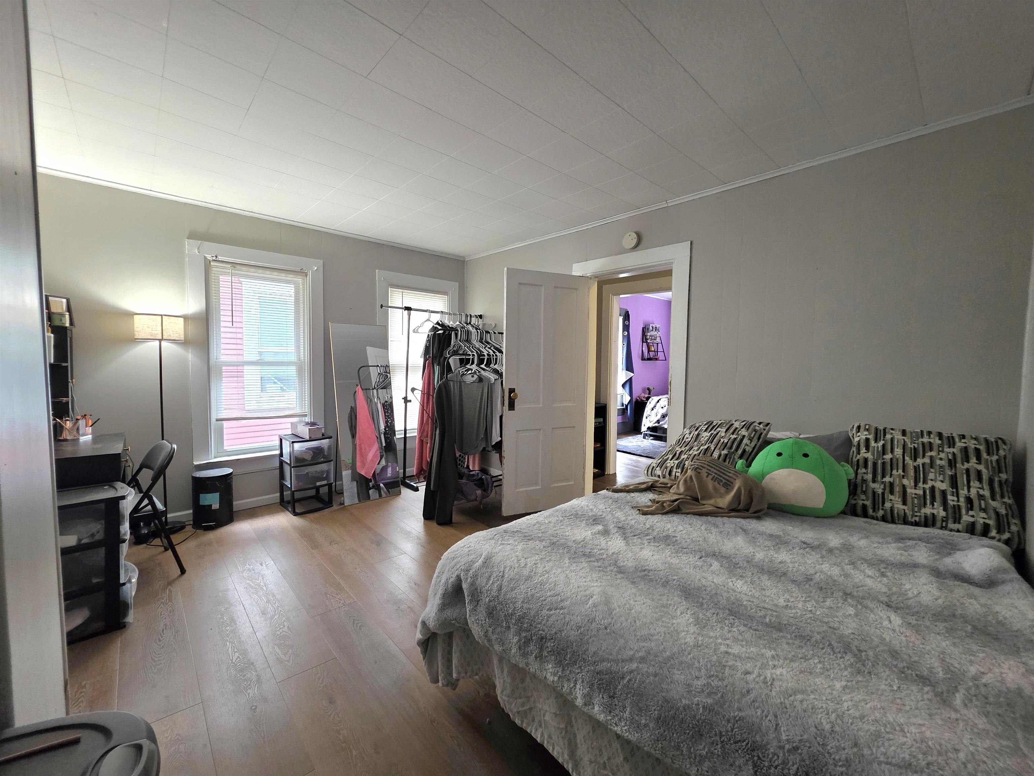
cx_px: 517
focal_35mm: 13
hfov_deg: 106.2
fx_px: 388
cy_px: 388
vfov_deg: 89.9
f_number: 1.9
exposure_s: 1/60.2
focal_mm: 2.2
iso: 500
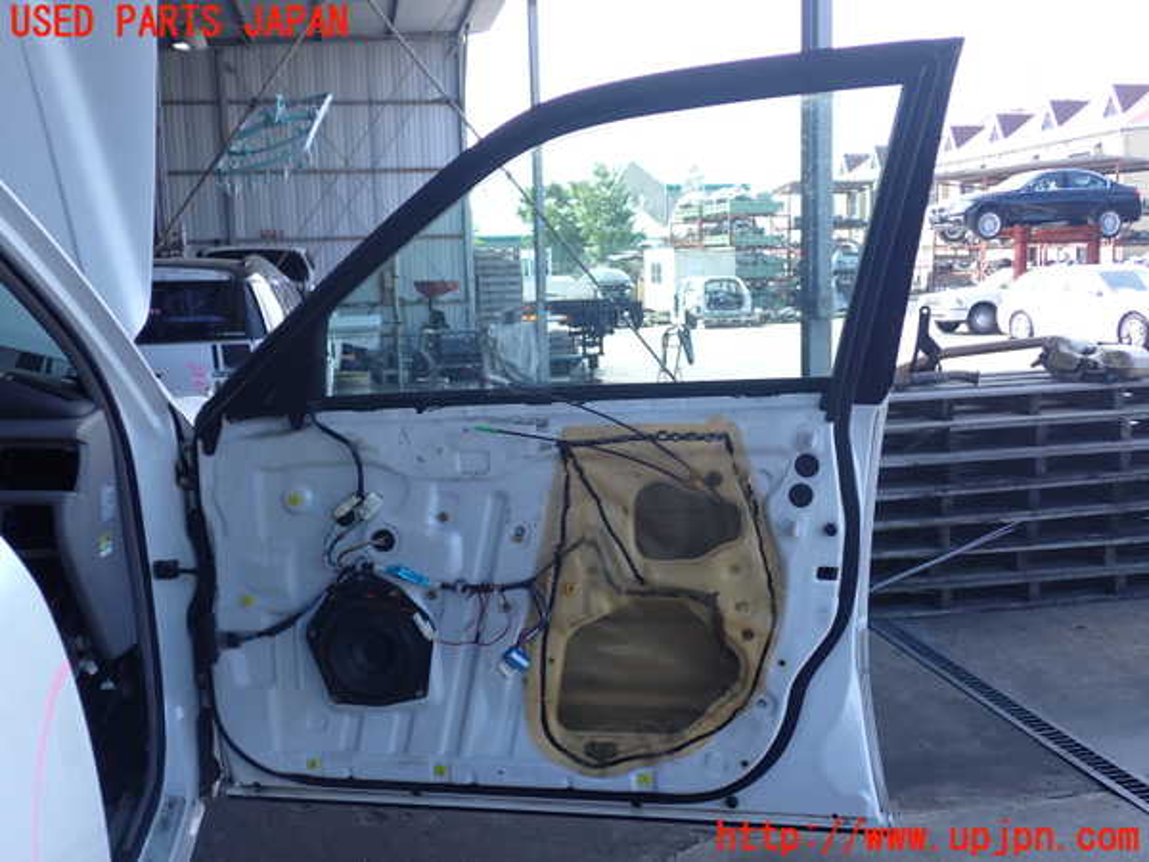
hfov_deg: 51.4
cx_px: 574
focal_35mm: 36
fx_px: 1195
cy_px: 431
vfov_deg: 39.7
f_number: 2.5
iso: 100
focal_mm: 6.37
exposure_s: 1/320
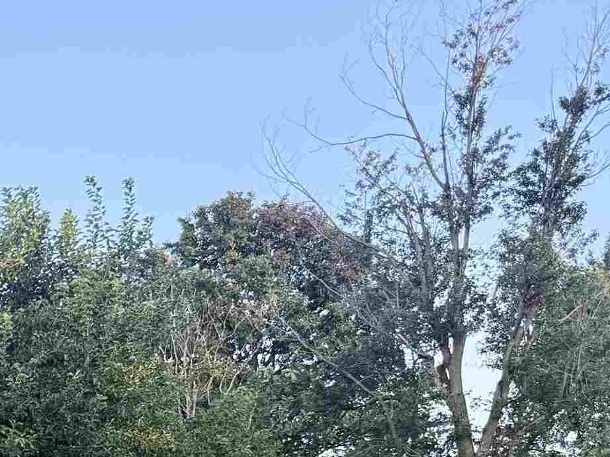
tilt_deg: -4.2
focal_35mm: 80
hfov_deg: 21.3
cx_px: -249
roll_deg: -1.0
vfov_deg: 16.7
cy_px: 692
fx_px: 1409
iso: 100
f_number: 1.78
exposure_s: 1/473
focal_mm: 6.76
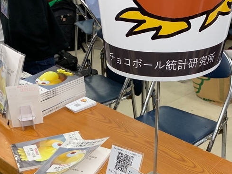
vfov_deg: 22.4
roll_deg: +2.7
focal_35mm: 64
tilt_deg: -32.0
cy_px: 156
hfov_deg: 30.3
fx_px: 429
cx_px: 121
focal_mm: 4.25
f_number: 1.8
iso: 50
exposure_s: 1/50
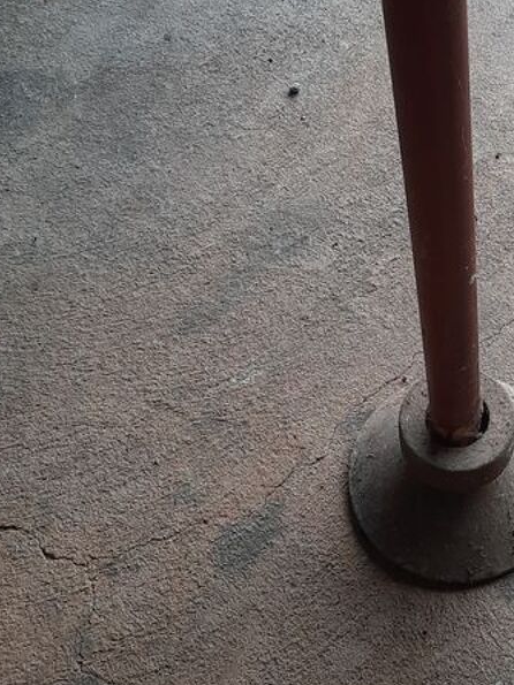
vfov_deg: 34.1
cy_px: 230
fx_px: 1109
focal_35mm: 56
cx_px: 454
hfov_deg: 25.4
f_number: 2
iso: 40
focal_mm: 4.6
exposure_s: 1/100
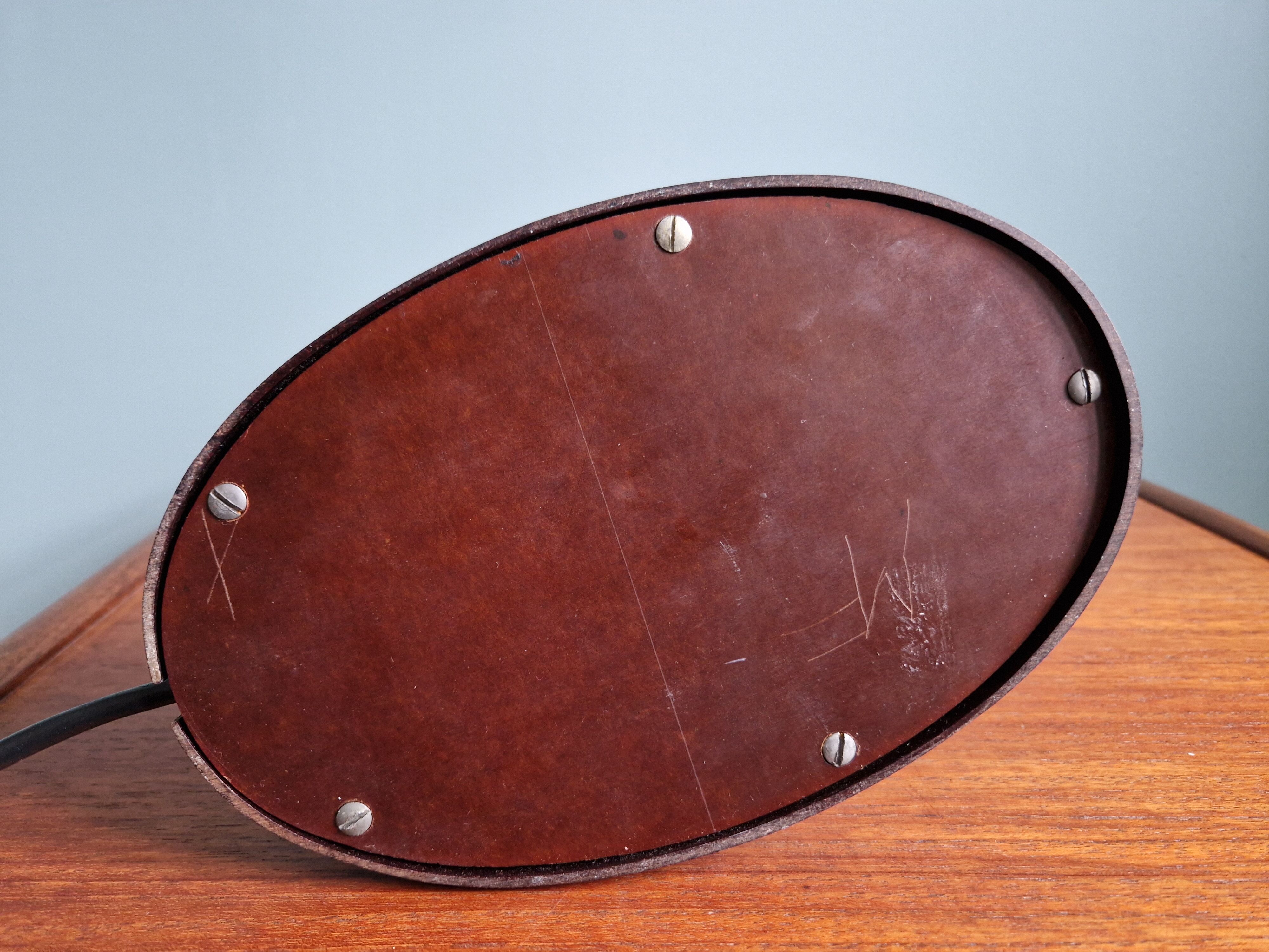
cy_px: 476
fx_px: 843
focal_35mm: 23
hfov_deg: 73.9
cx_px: 634
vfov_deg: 58.9
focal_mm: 5.4
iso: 1000
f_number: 1.8
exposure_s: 1/25
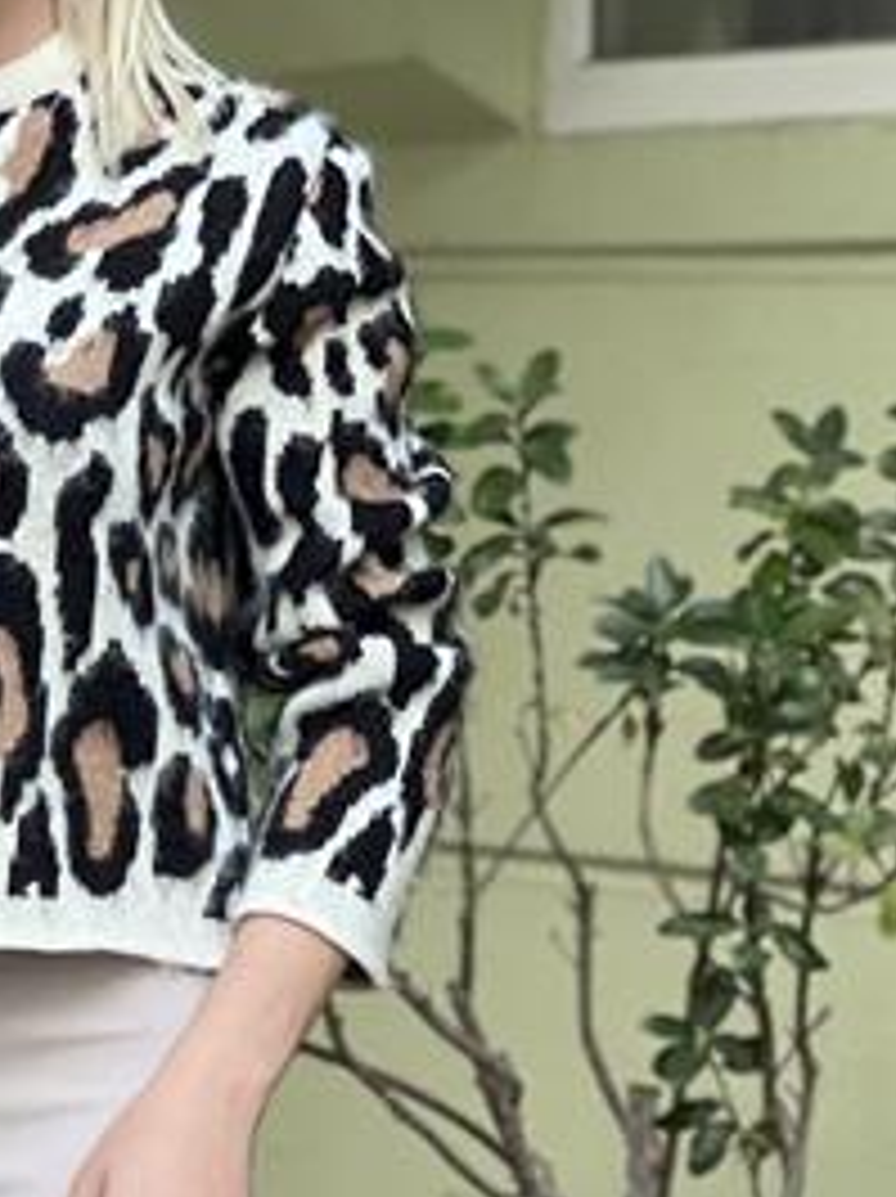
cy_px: 1170
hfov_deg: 6.4
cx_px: -23
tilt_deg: -4.5
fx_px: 8020
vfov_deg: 8.5
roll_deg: -0.7
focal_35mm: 232
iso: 250
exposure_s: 1/73
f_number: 2.8
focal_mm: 9
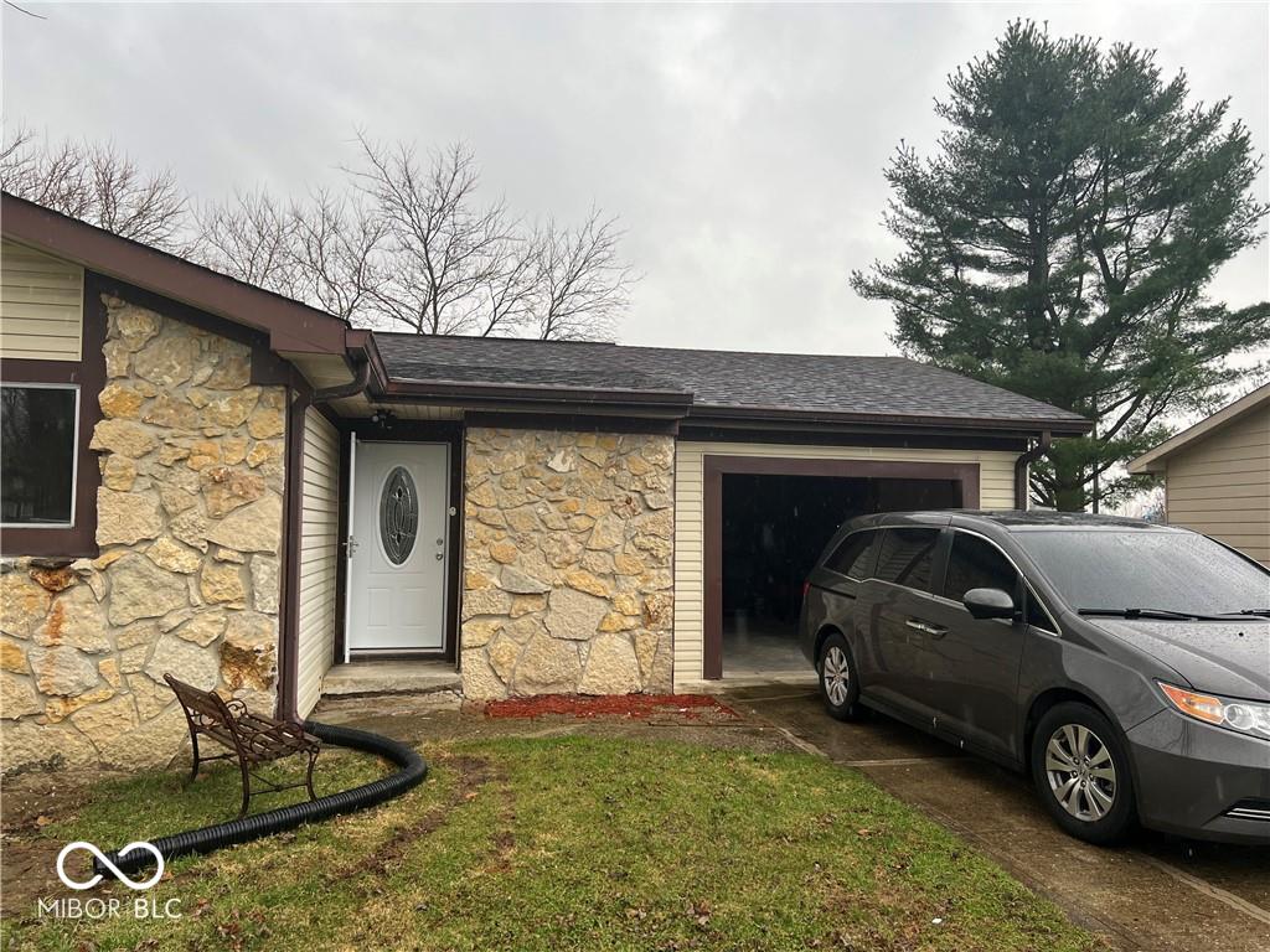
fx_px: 954
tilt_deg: +4.2
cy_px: 476
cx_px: 635
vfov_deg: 53.1
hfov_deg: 67.3
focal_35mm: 26
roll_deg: -0.9
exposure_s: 1/658
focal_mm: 5.7
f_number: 1.5
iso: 50
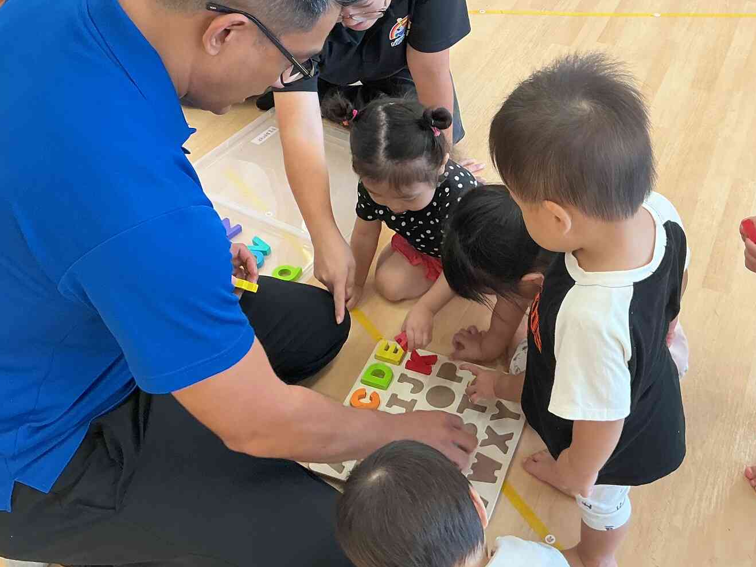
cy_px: 200
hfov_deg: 42.6
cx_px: 473
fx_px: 961
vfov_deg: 32.7
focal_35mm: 44
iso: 64
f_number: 1.8
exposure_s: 1/120
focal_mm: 3
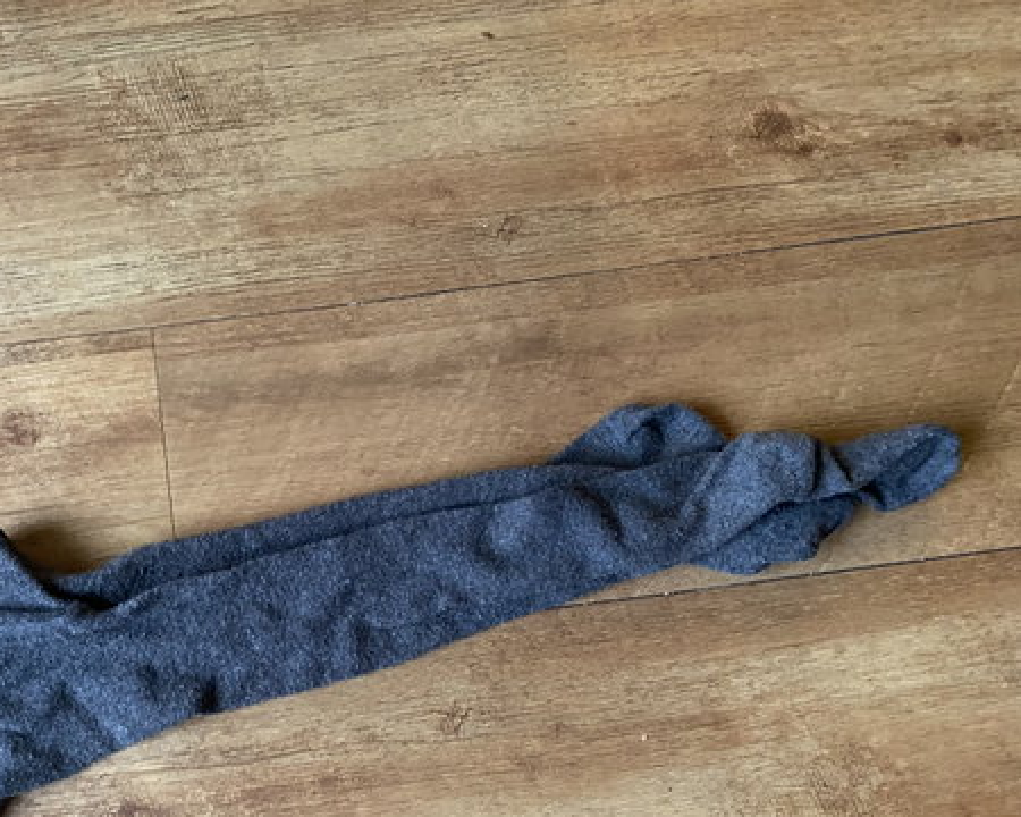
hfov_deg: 50.4
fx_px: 1058
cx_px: 322
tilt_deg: -79.2
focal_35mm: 35
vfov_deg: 41.8
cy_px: 525
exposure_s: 1/42
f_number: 1.8
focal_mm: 4.25
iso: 500
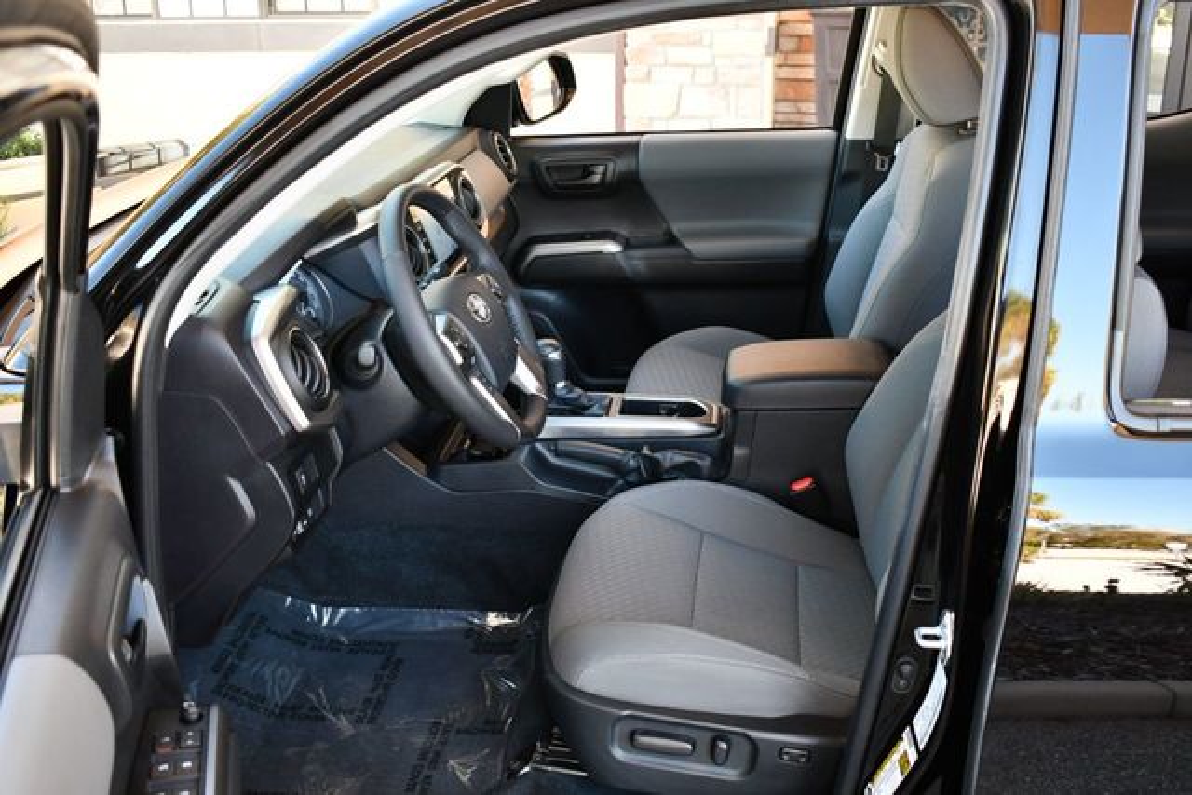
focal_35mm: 36
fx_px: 1192
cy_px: 398
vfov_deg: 36.9
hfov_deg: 53.1
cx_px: 596
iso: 800
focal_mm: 18
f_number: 3.5
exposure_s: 1/160
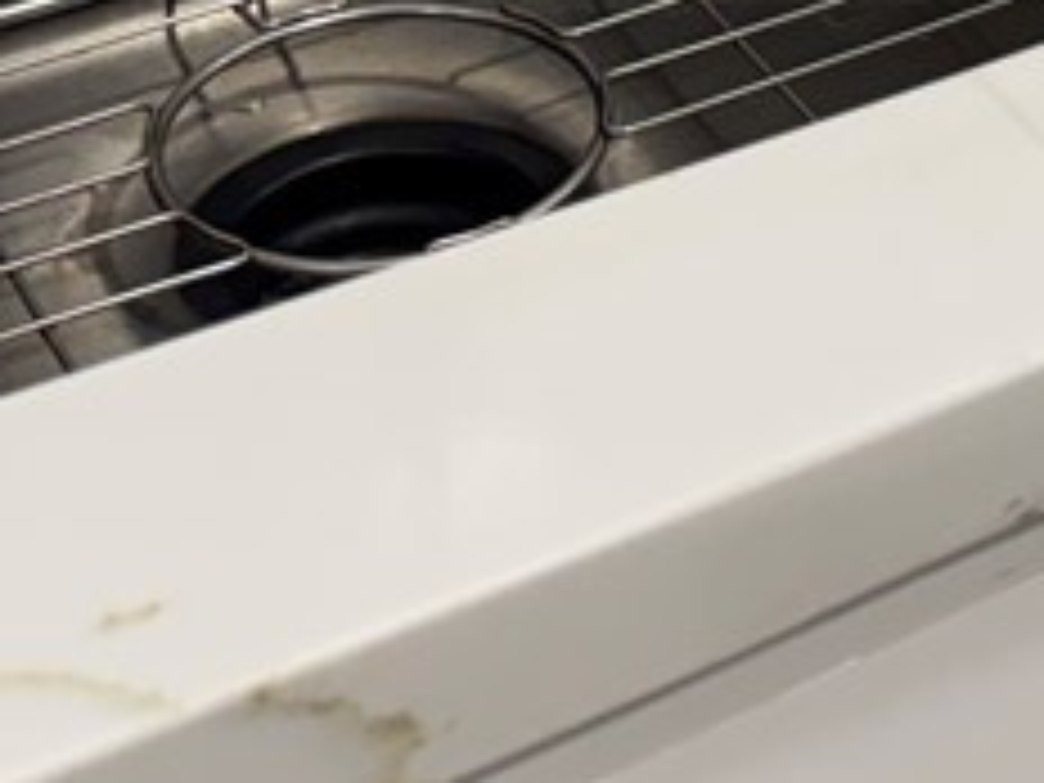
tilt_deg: -18.9
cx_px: 1656
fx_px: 3197
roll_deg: -7.2
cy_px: -814
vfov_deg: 12.3
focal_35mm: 106
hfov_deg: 16.5
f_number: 1.78
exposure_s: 1/120
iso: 125
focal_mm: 6.76
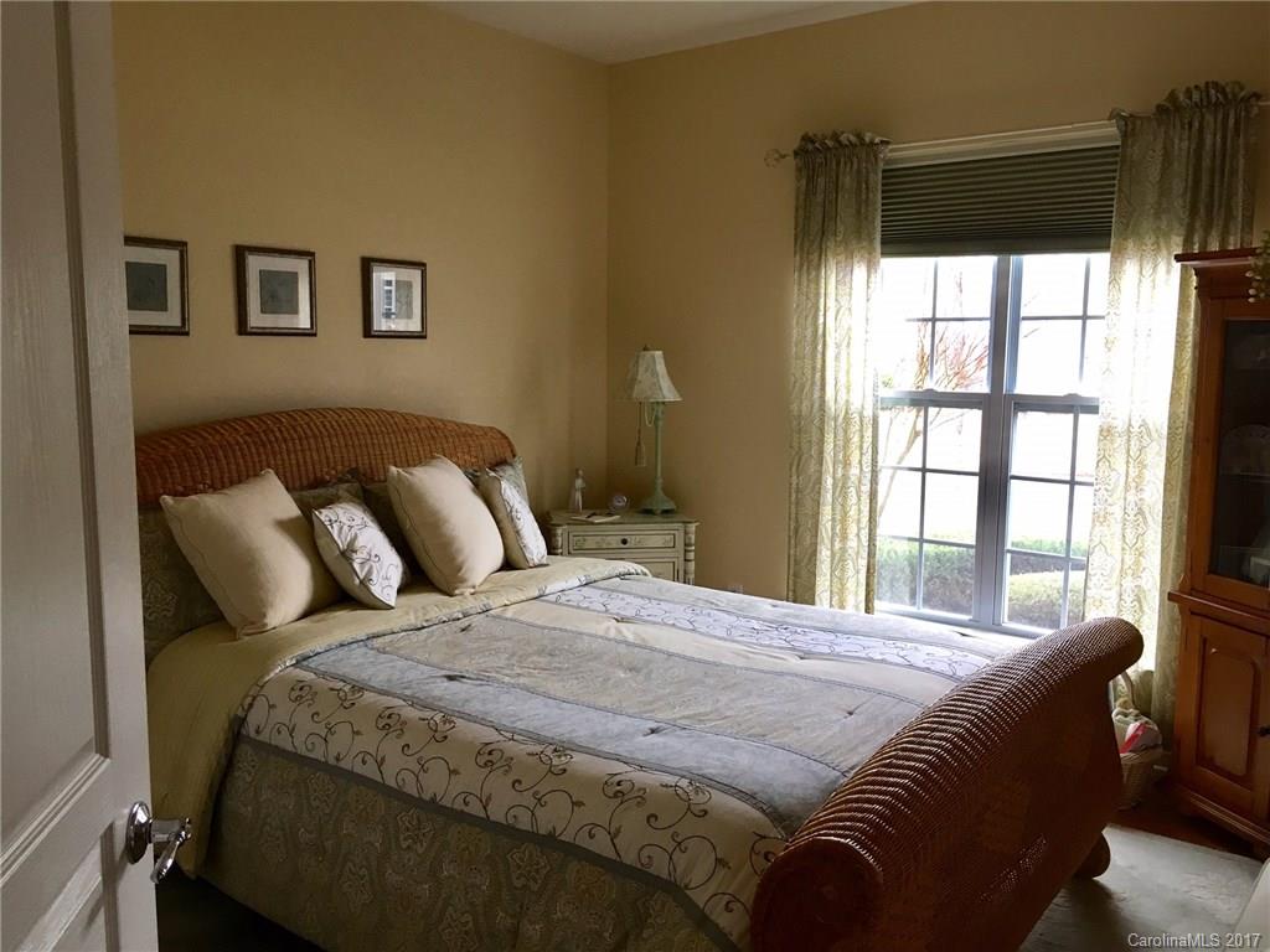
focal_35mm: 29
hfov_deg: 61.7
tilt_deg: -8.7
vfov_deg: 48.2
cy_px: 476
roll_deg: -0.6
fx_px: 1064
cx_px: 635
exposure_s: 1/30
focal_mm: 4.15
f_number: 2.2
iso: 80
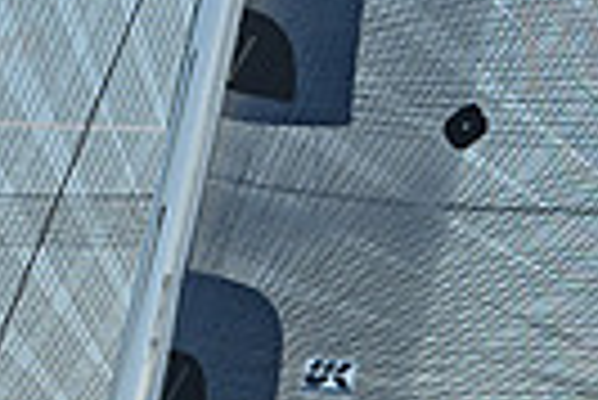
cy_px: 690
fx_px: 6219
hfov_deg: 5.5
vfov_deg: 3.7
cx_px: 283
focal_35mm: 374
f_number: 7.1
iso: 250
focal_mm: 86
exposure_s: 1/1250
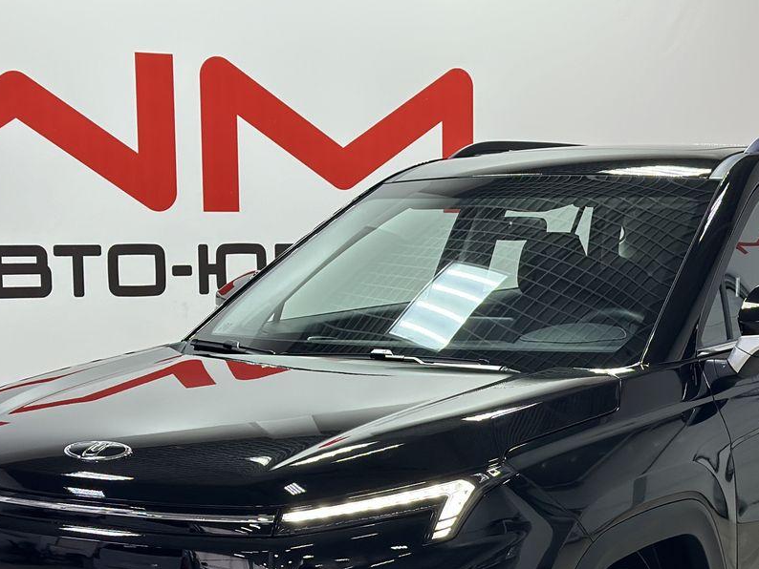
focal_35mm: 87
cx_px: 490
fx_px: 1908
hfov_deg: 22.4
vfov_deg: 16.8
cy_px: 461
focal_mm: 6.86
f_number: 1.78
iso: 125
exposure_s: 1/100
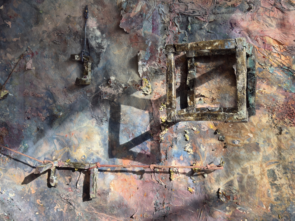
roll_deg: +1.7
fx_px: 298
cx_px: 148
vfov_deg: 40.7
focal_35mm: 35
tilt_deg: -12.4
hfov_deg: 52.6
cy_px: 110
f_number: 1.78
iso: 64
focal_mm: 6.76
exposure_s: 1/1669
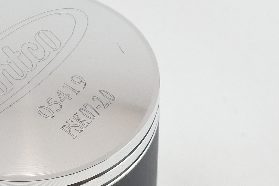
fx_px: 930
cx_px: 27
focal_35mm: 120
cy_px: 177
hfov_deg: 16.8
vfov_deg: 11.3
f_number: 4.5
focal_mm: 18
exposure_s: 1/125
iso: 450
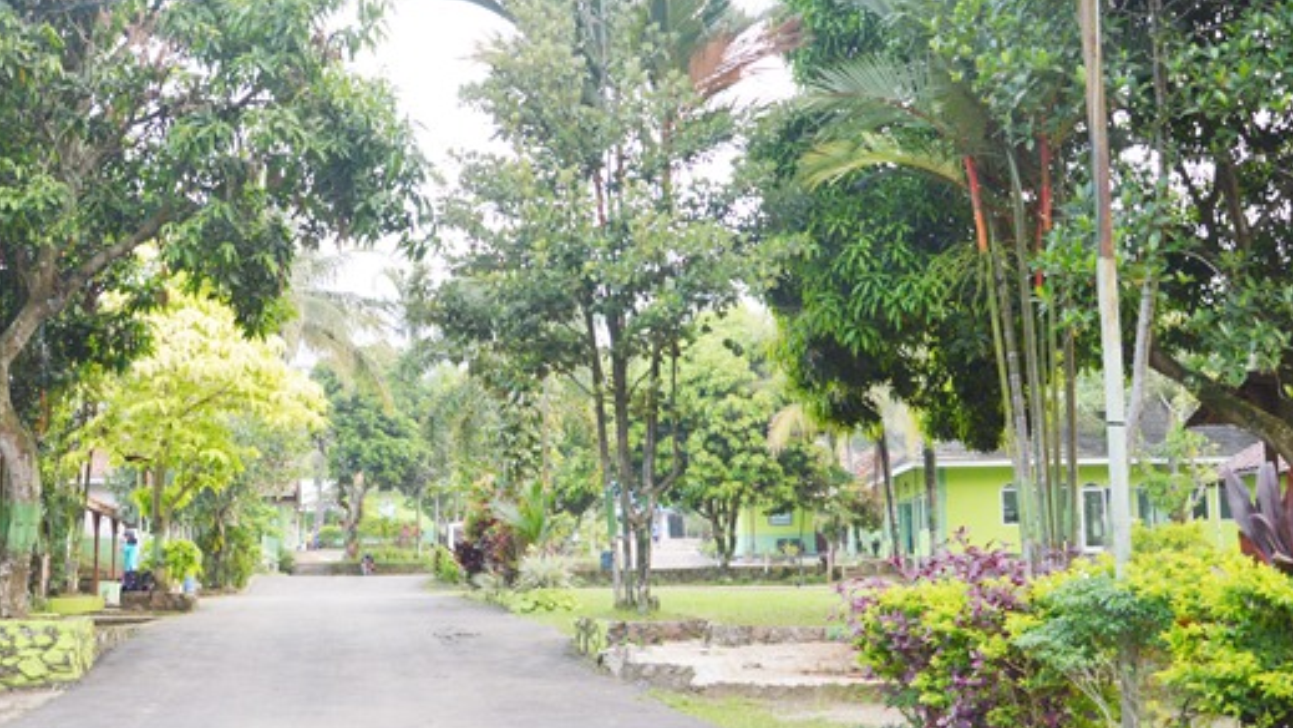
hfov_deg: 49.8
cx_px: 618
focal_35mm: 41
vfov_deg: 29.2
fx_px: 1394
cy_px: 389
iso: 400
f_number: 5
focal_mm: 21
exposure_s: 1/100
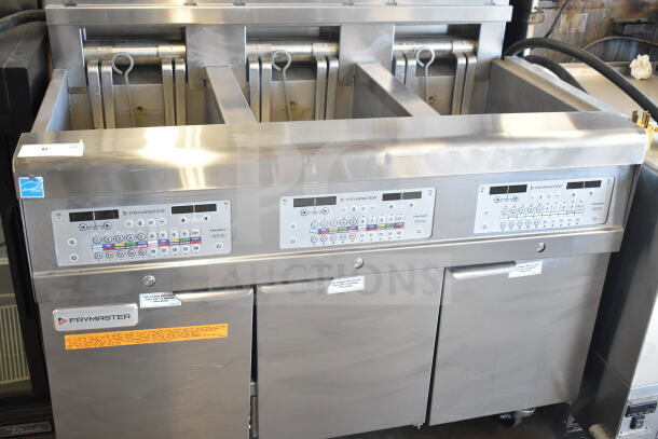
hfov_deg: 51.3
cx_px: 329
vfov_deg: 35.5
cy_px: 220
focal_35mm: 38
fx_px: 686
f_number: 4.5
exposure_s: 1/80
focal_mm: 25
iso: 1600
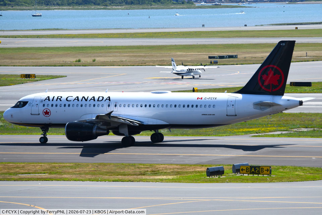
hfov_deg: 7.6
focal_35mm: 270
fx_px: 2415
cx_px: 161
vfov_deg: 5.1
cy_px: 108
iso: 200
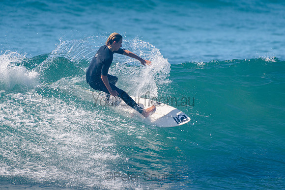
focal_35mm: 613
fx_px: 4852
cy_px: 74
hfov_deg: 3.4
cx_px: 137
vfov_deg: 2.2
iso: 220
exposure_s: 1/2000
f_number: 5.6
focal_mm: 500
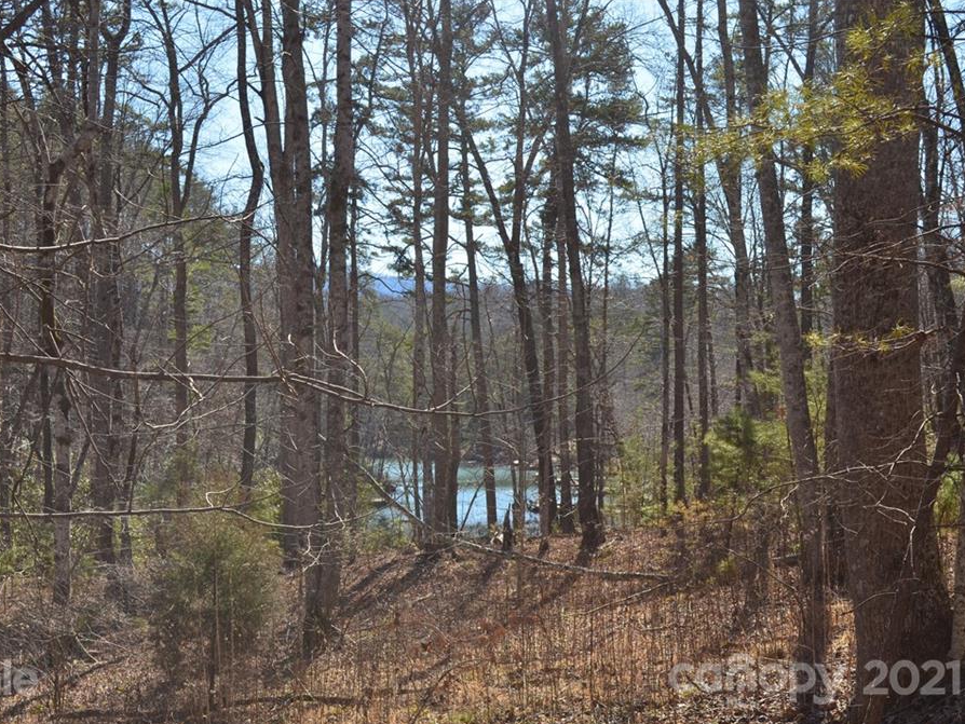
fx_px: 1562
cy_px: 362
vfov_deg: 26.1
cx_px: 418
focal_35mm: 56
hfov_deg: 34.3
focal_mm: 34
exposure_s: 1/250
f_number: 10
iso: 320
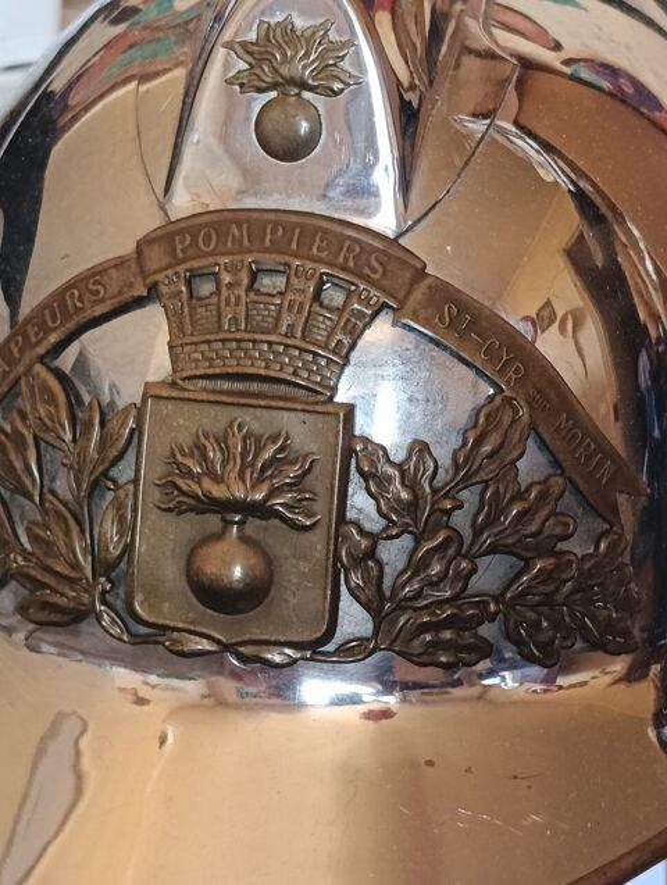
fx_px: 2357
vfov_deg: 21.3
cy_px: 442
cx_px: 334
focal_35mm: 92
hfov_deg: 16.1
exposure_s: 1/60
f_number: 1.69
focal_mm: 6.06
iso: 640
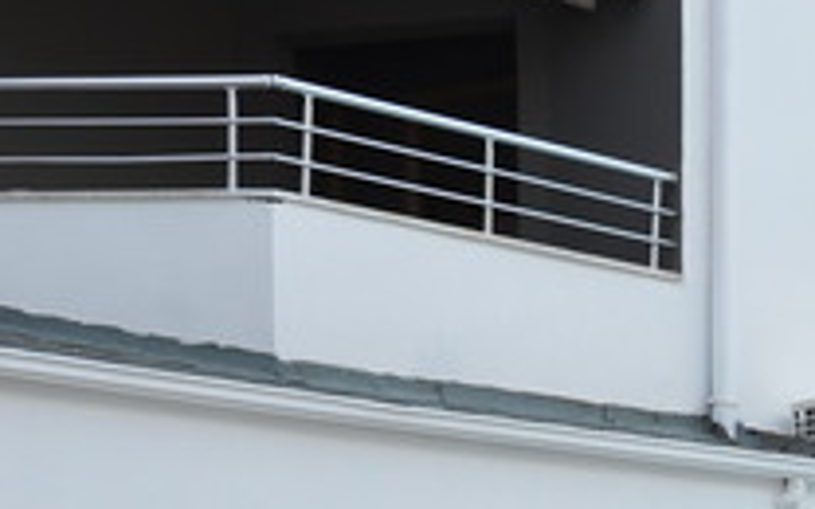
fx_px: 2865
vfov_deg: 9.7
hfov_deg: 15.2
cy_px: 893
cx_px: 1152
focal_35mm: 129
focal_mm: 22
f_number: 8
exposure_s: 1/250
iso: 160
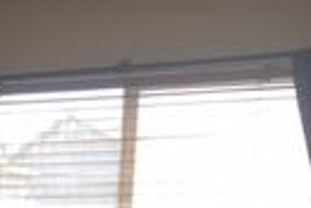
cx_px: -189
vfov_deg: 8.4
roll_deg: +0.7
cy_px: 521
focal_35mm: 148
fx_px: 1280
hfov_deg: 12.9
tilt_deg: -8.9
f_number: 2.2
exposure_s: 1/196
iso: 25
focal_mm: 4.15
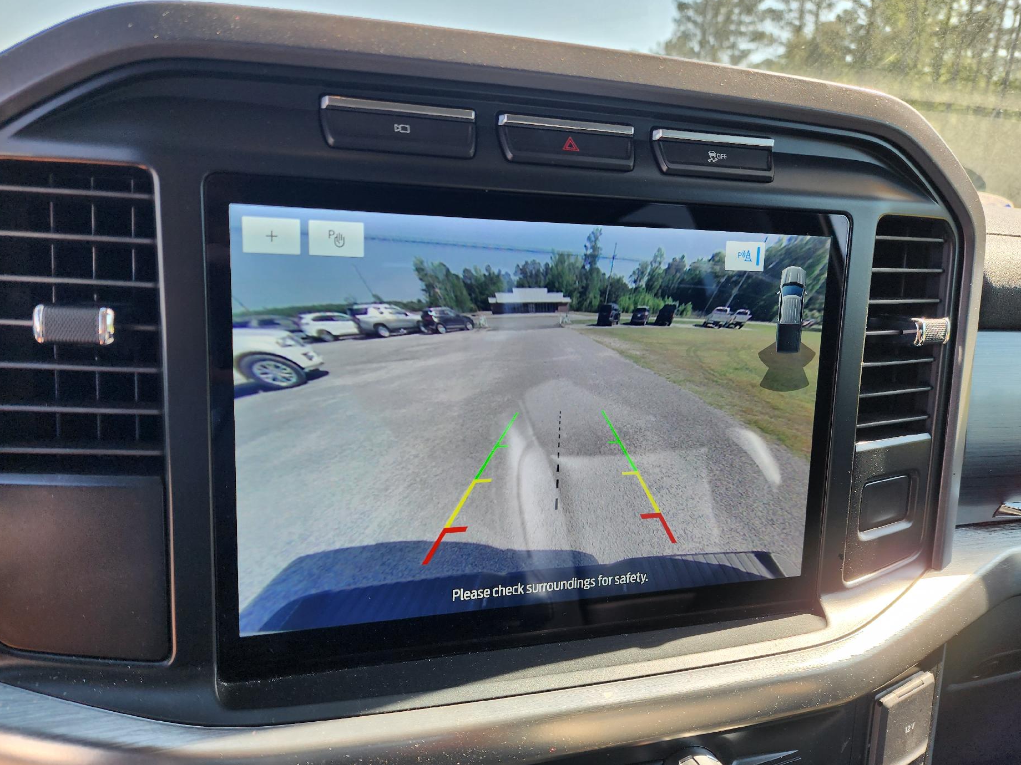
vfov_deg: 56.8
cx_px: 499
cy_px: 395
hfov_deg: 71.6
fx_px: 708
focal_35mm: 24
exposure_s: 1/180
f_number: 1.8
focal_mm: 6.4
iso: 25
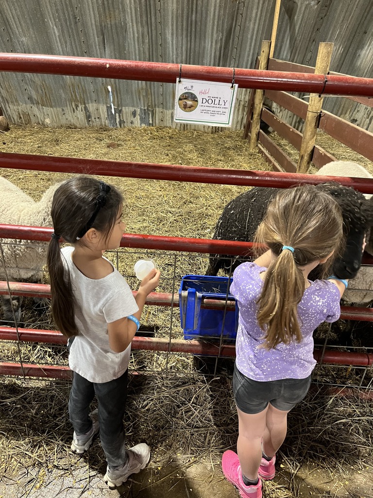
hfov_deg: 53.1
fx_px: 374
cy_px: 249
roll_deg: -2.2
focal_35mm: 26
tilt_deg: -30.6
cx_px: 186
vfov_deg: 67.3
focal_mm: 5.1
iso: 320
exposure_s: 1/60
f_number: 1.6
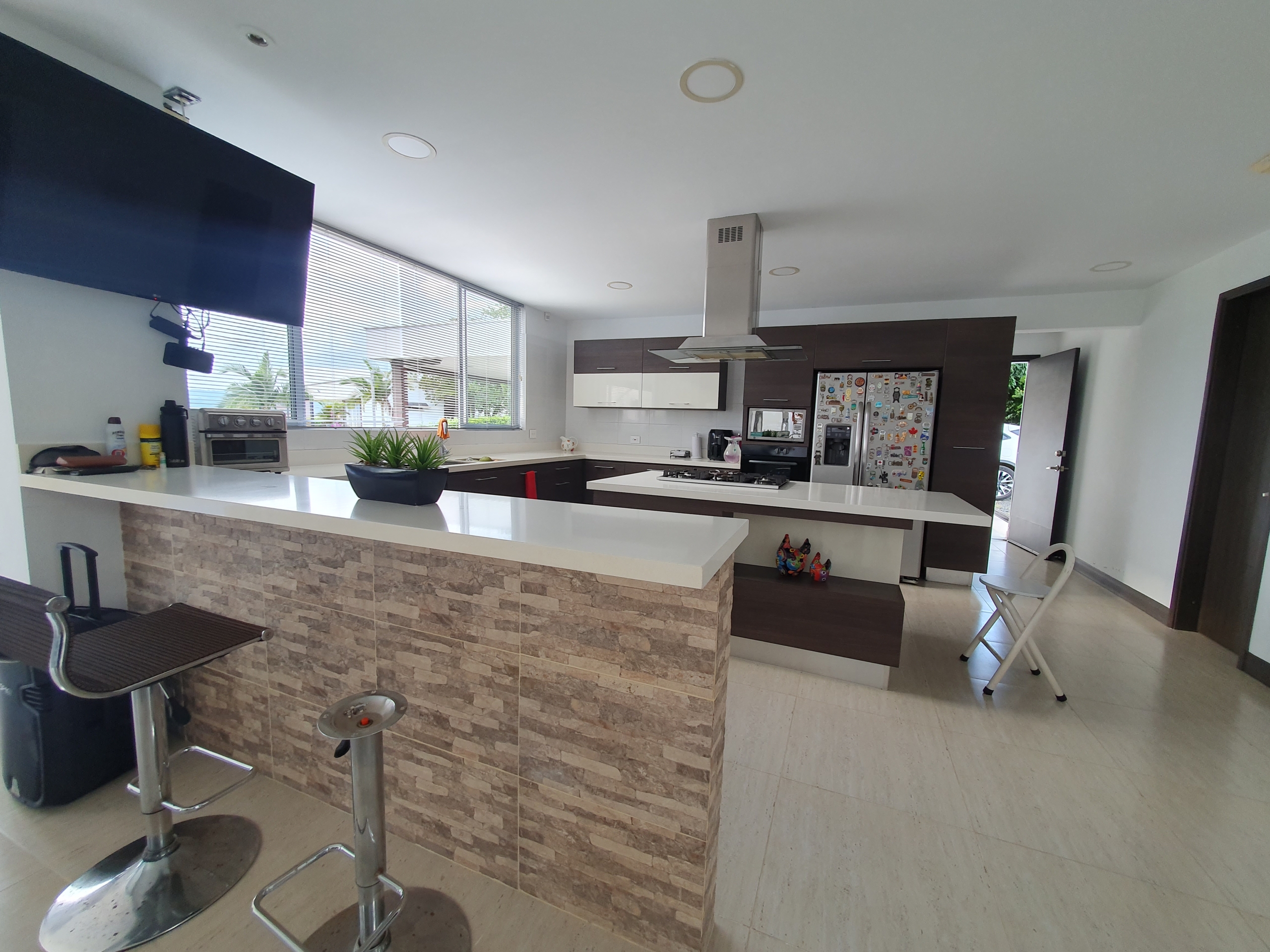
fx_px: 477
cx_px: 635
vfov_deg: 89.9
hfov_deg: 106.2
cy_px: 476
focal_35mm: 13
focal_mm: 1.8
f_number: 2.2
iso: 80
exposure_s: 1/50
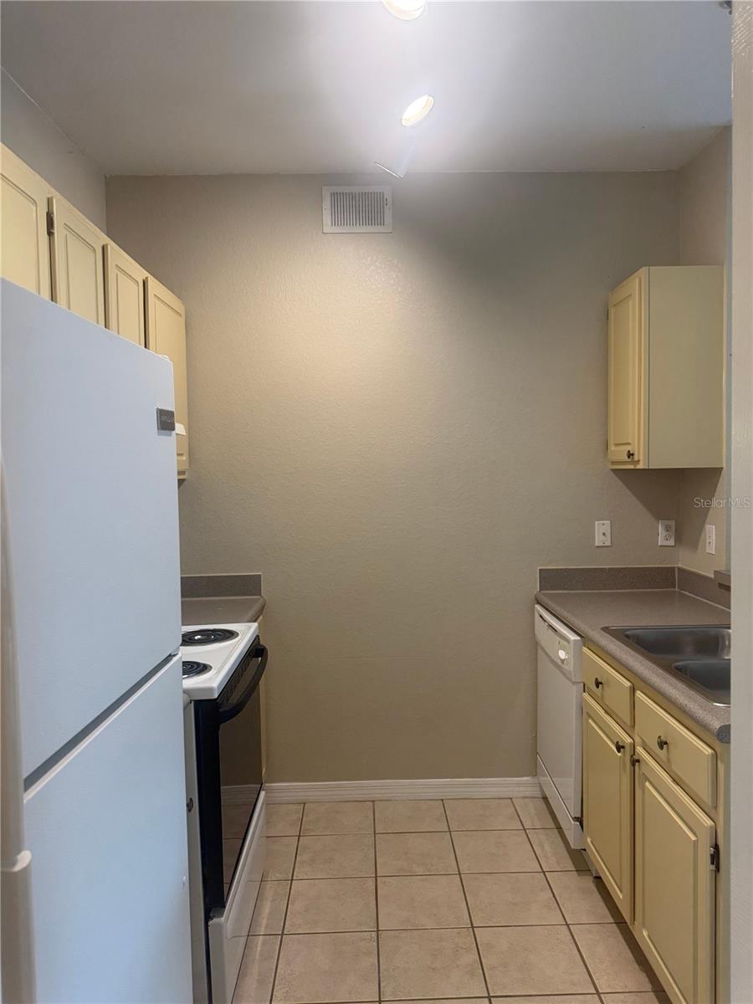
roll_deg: +0.5
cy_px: 502
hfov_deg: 56.8
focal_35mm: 24
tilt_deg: -1.9
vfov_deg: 71.6
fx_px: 696
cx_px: 376
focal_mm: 6.76
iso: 200
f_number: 1.78
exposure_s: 1/120
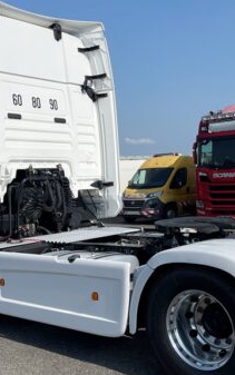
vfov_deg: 41.0
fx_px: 501
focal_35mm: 49
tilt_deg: -0.5
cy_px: 190
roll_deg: +2.8
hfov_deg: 26.4
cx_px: 127
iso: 32
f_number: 1.6
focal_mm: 4.2
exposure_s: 1/6135
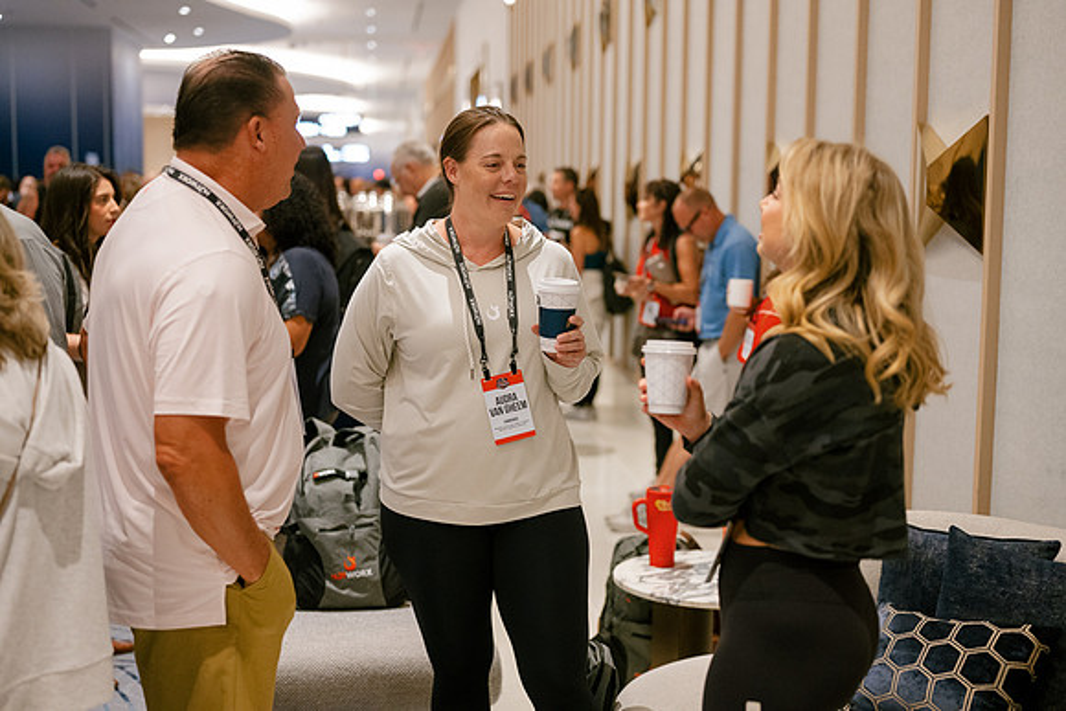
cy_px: 356
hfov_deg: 39.6
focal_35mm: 50
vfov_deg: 27.0
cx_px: 533
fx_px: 1481
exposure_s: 1/160
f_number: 2.2
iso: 1600
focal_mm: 50
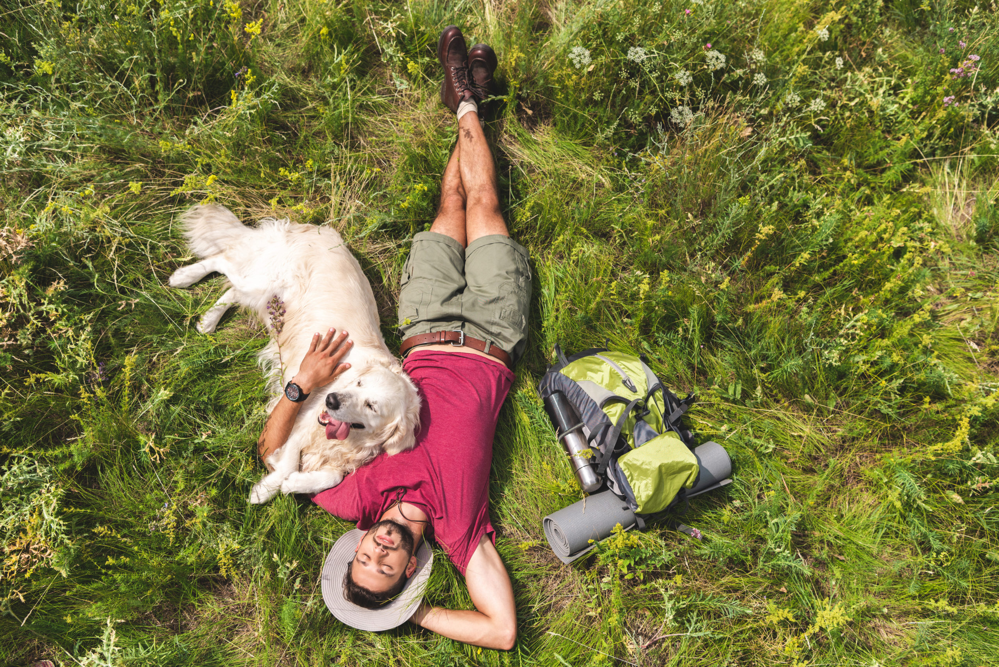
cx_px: 500
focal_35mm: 32
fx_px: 888
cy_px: 334
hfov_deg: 58.7
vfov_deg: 41.2
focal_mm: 32
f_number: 4
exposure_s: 1/2500
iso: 200
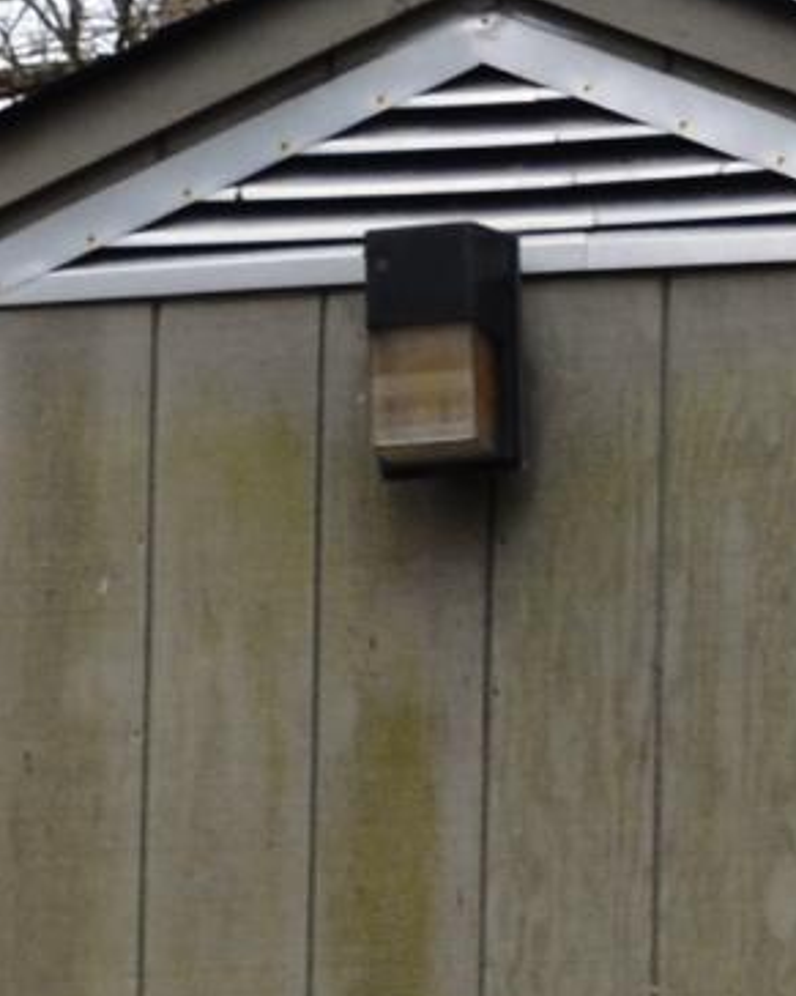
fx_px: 9895
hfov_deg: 4.6
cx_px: 862
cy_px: 1993
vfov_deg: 5.6
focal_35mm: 336
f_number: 6.3
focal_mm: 29
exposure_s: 1/160
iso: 200
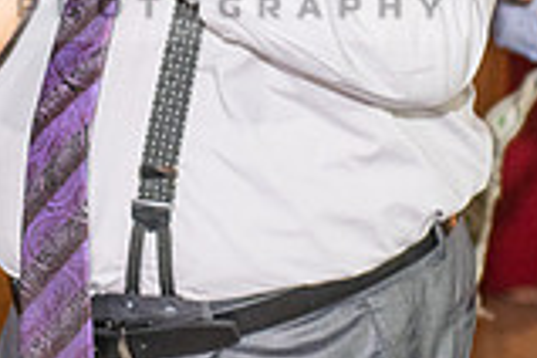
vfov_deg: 5.4
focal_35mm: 256
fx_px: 3818
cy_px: -39
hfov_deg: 8.0
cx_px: 186
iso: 1250
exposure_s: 1/125
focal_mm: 70
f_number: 2.8
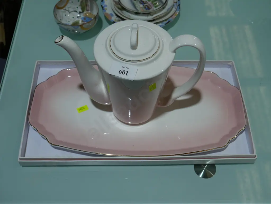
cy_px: 102
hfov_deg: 41.2
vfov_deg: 31.5
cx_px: 136
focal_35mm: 46
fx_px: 360
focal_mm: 23
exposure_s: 1/125
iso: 200
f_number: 5.6
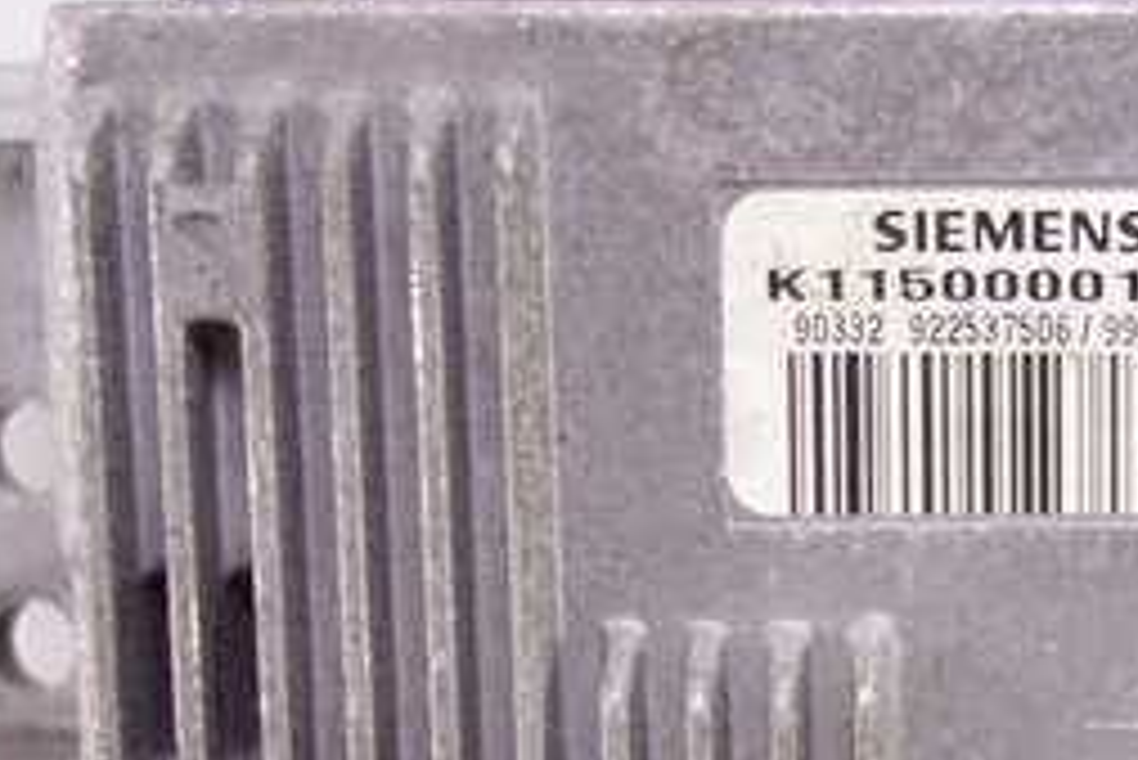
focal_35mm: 85
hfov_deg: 22.6
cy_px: 729
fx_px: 2688
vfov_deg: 15.8
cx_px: 1237
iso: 125
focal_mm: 10.4
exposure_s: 1/100
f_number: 2
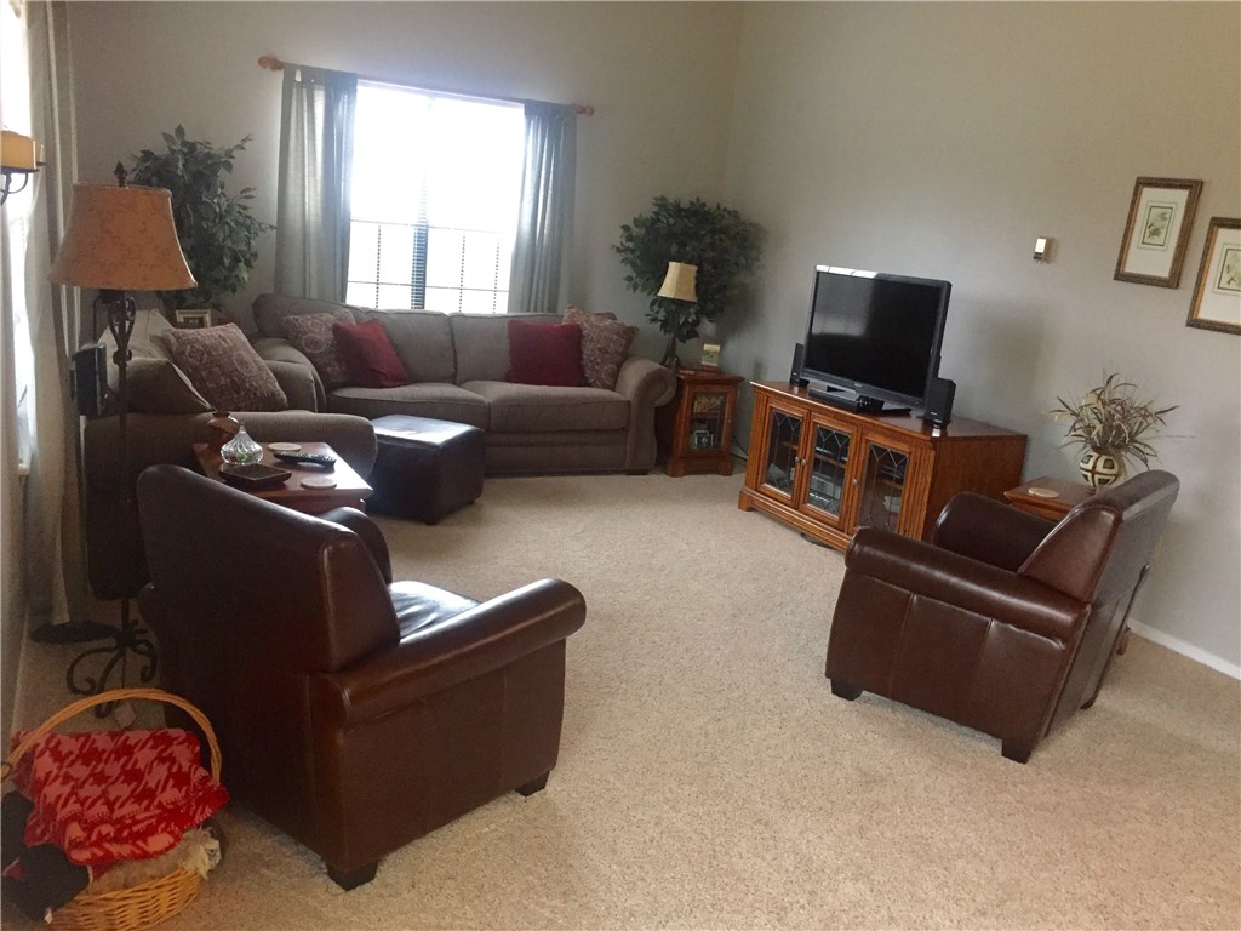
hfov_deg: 61.7
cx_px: 620
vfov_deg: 48.2
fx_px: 1040
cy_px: 466
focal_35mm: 29
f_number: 2.2
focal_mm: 4.15
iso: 250
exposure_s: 1/30
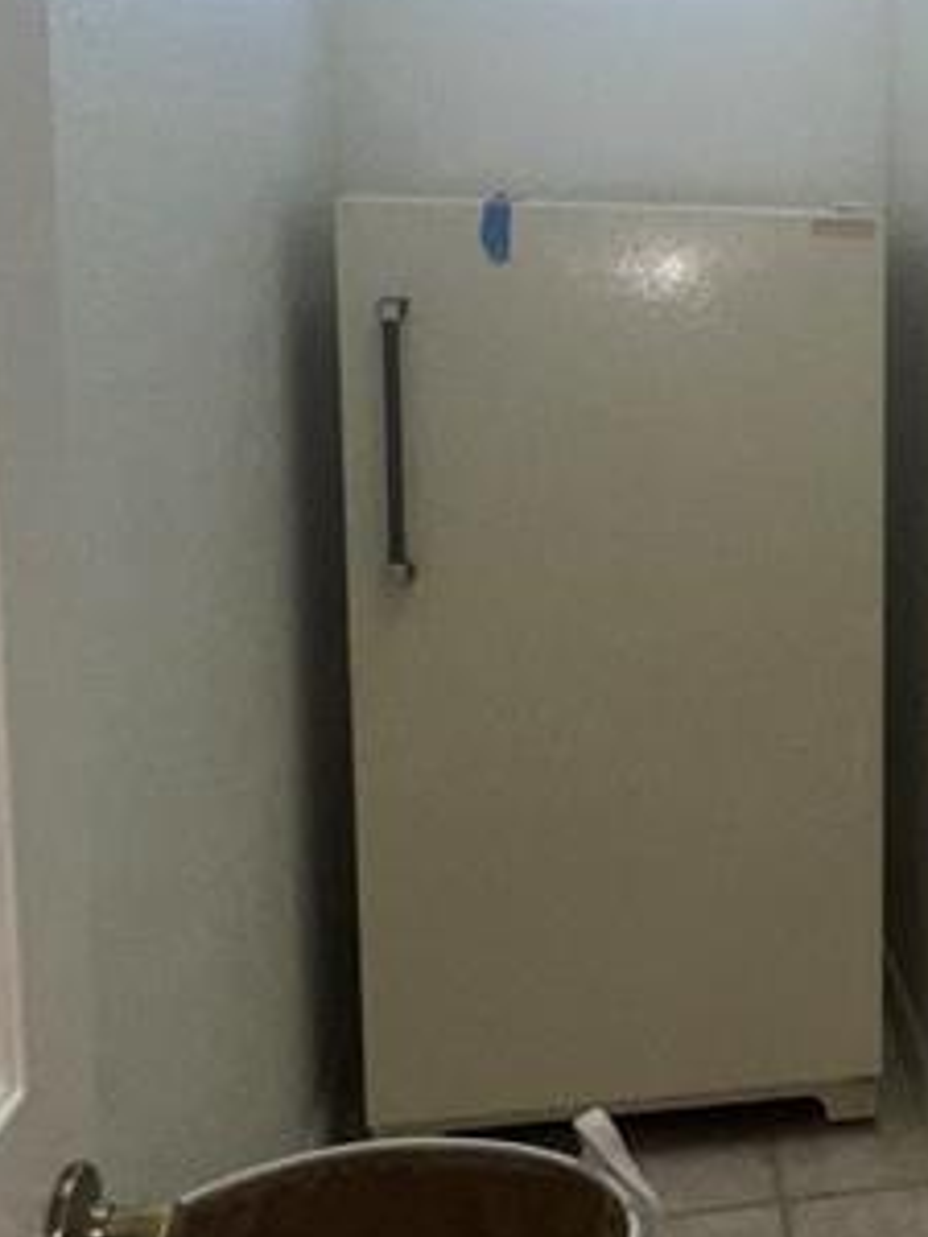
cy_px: 499
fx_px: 1859
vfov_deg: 36.7
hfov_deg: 23.8
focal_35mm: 52
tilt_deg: -7.7
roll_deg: -1.9
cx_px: 1279
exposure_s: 1/122
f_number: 1.8
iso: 32
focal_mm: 1.57
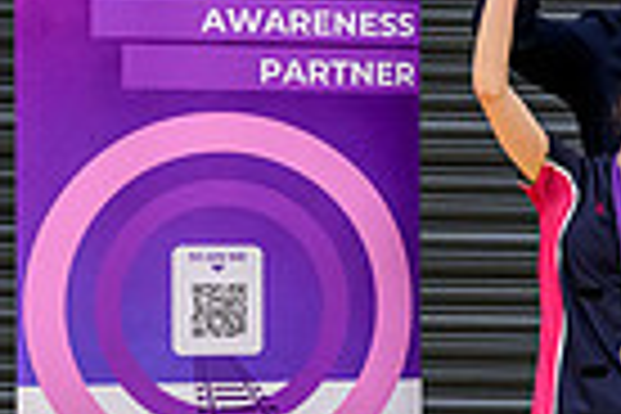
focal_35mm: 223
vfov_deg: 6.2
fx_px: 3846
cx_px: 1282
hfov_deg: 8.7
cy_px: 281
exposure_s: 1/500
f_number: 3.5
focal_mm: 53
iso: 5000
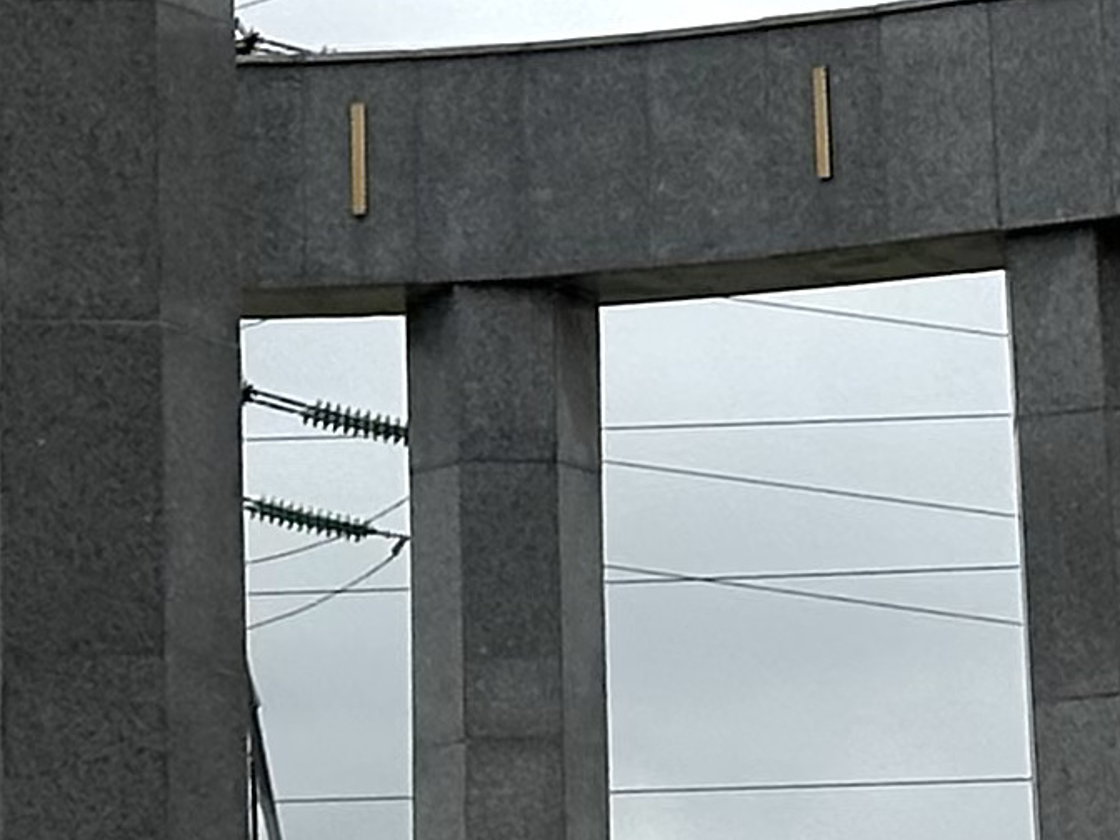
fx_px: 9318
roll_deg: +0.9
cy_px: -1145
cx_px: 48
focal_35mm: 288
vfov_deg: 5.0
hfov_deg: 6.9
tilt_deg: +20.7
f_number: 1.78
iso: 64
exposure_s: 1/3058
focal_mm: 6.86
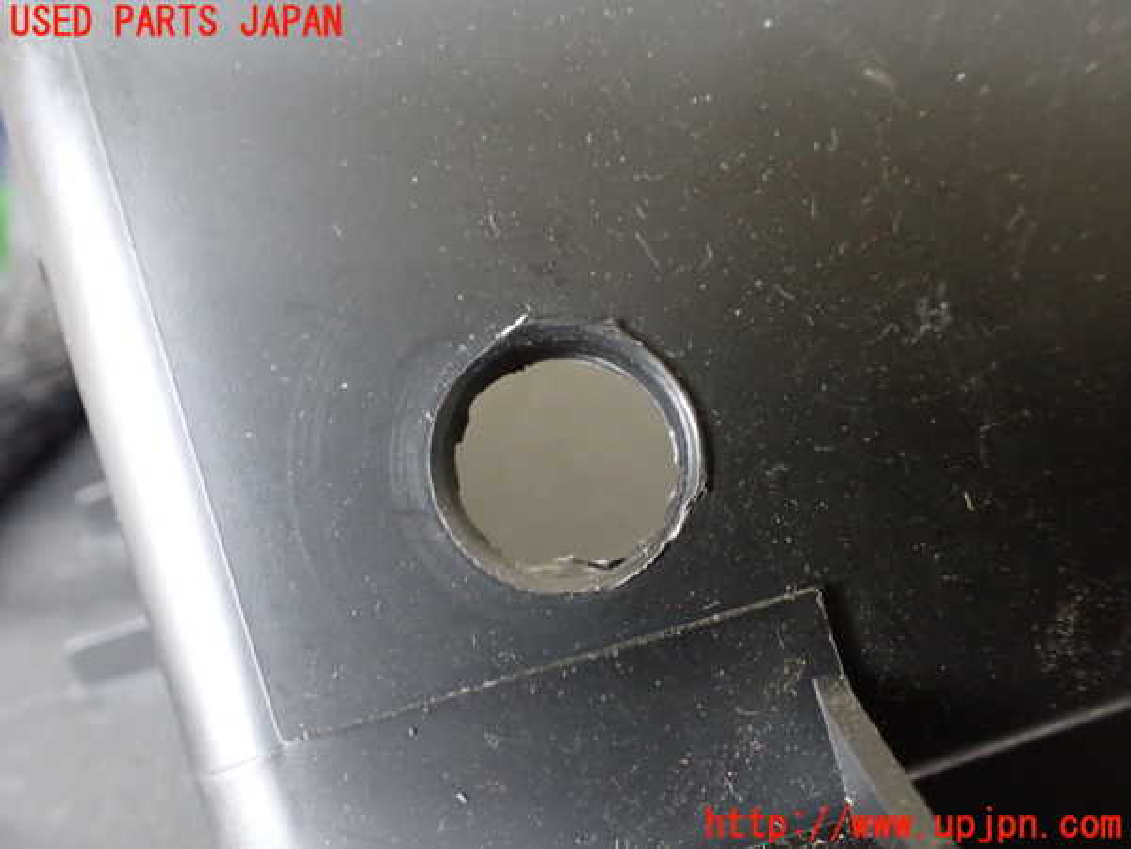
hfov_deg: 60.0
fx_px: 980
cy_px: 424
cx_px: 566
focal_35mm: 30
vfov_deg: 46.8
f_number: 2.3
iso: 1000
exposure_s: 1/30
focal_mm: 5.4
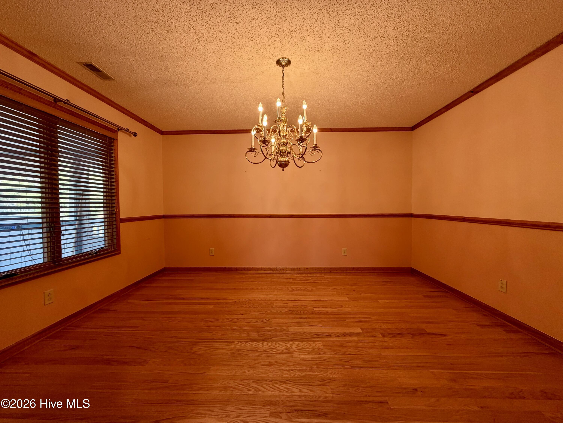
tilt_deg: +0.0
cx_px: 282
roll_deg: -0.2
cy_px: 212
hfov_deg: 102.1
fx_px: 228
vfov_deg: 85.7
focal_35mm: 14
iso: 200
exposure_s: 1/60
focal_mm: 2.22
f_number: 2.2
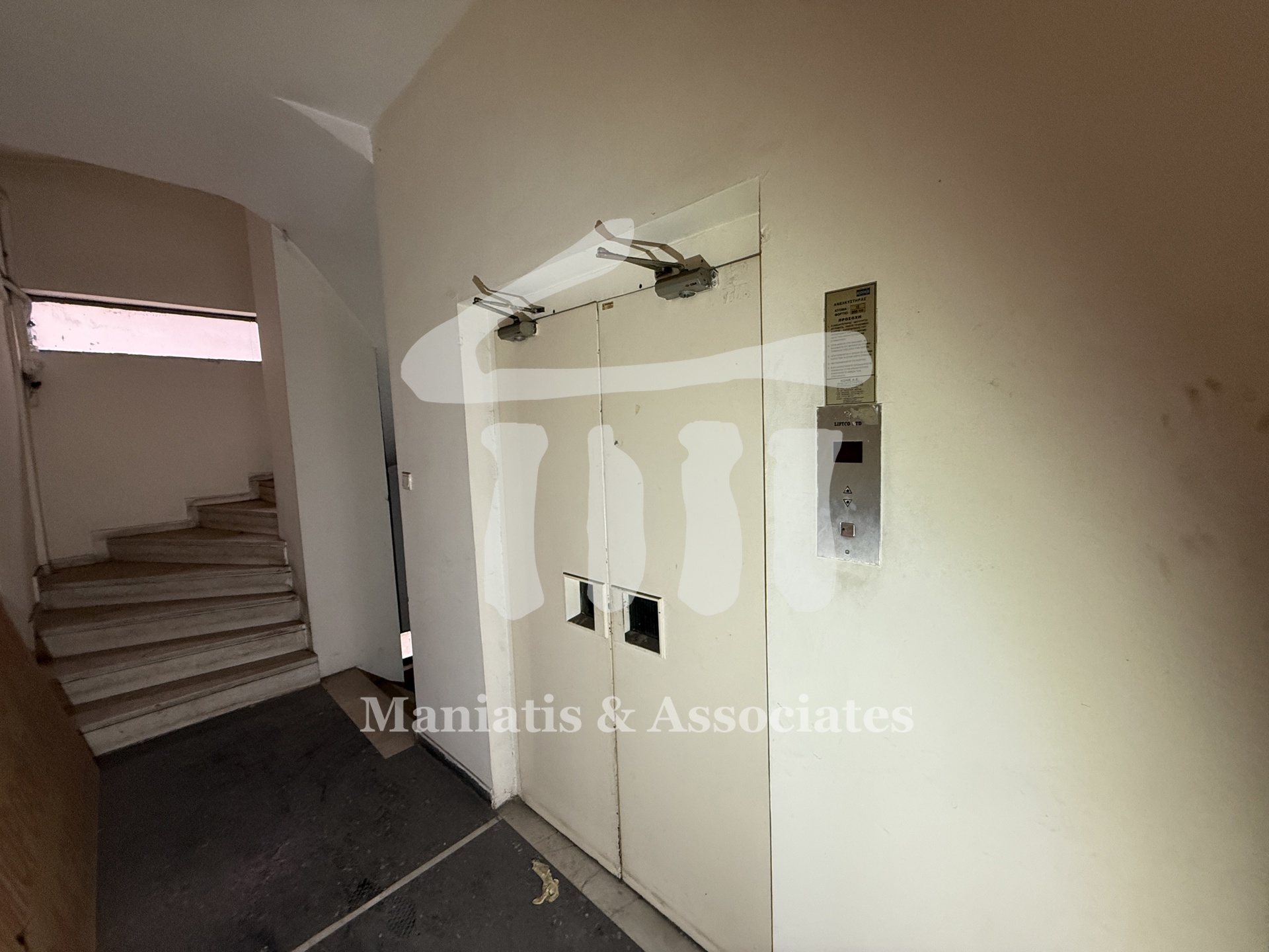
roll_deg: +1.9
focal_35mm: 14
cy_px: 476
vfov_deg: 85.7
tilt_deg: -3.7
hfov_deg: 102.1
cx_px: 634
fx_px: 513
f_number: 2.2
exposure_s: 1/75
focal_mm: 2.22
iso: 320
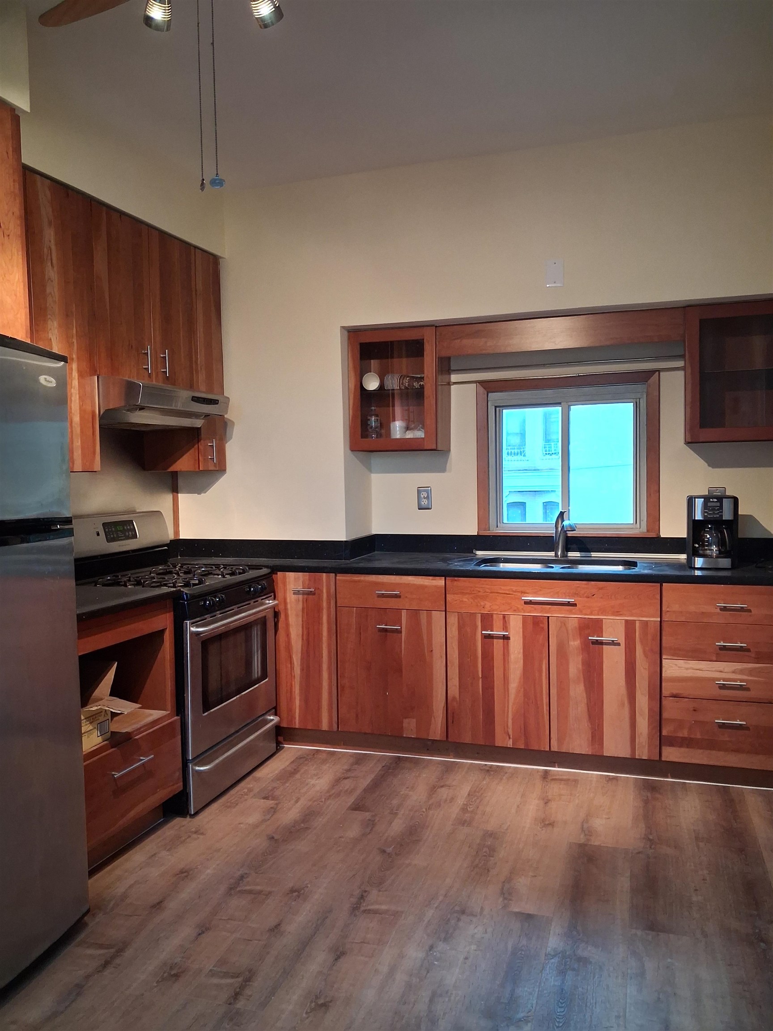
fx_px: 804
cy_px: 516
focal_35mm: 27
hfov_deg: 51.4
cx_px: 386
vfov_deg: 65.3
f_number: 1.8
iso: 400
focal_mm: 4
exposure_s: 1/33
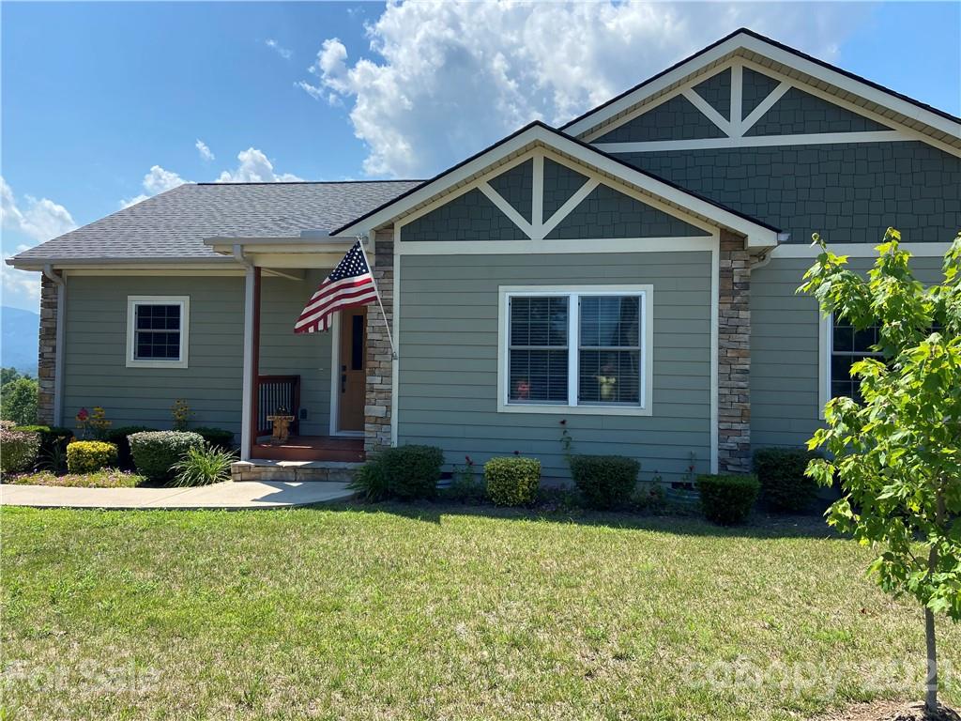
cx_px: 480
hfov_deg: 67.3
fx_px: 722
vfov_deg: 53.1
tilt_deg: +1.1
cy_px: 360
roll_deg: -0.7
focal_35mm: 26
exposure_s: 1/2222
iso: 32
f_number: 1.8
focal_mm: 4.25
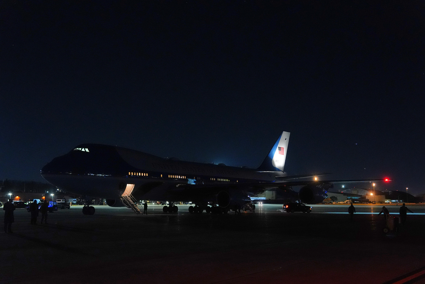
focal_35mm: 42
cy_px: 142
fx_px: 496
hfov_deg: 46.4
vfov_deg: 31.9
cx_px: 212
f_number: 2.8
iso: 4000
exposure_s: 1/60
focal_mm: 42
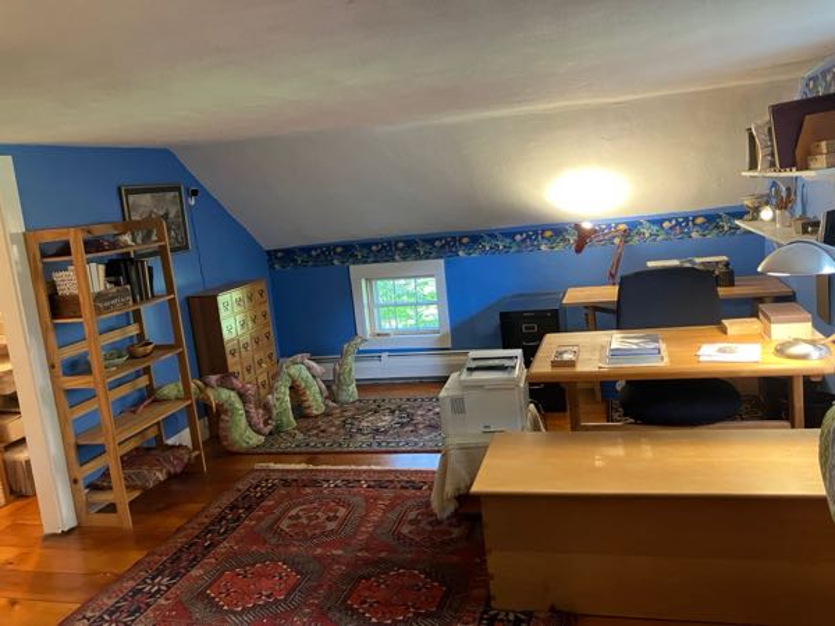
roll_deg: +5.5
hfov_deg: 63.4
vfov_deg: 49.7
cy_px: 313
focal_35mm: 28
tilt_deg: -8.8
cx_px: 418
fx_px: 675
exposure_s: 1/60
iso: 250
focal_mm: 3.99
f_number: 1.8
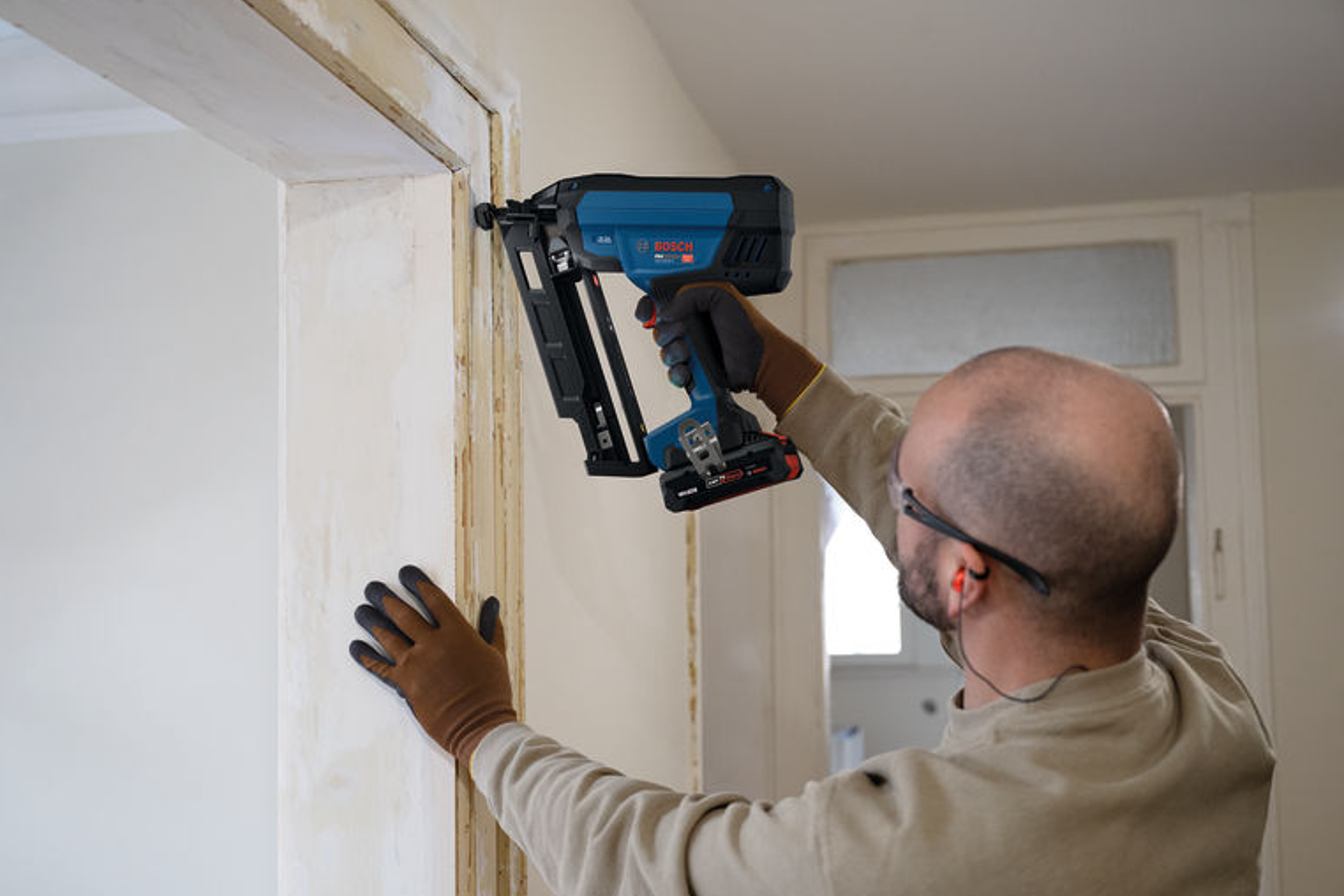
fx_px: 1568
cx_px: 640
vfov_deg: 31.9
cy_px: 461
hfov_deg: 46.4
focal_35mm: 42
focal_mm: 40
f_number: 4
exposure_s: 1/160
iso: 1000
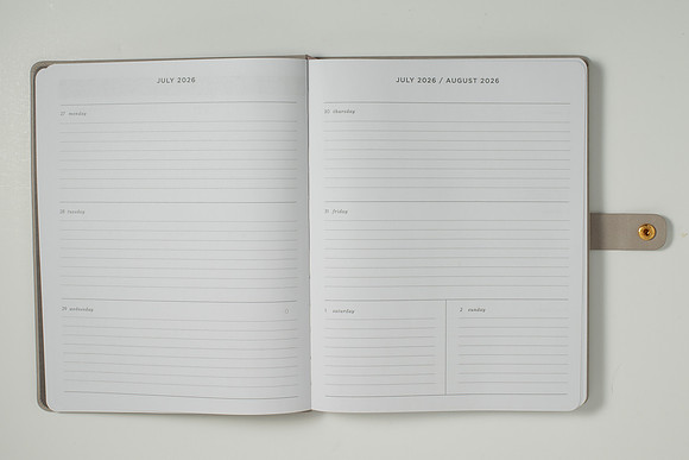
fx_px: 1130
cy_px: 239
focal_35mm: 59
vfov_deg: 23.0
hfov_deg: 33.9
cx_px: 346
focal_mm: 50
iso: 200
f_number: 10
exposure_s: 1/200
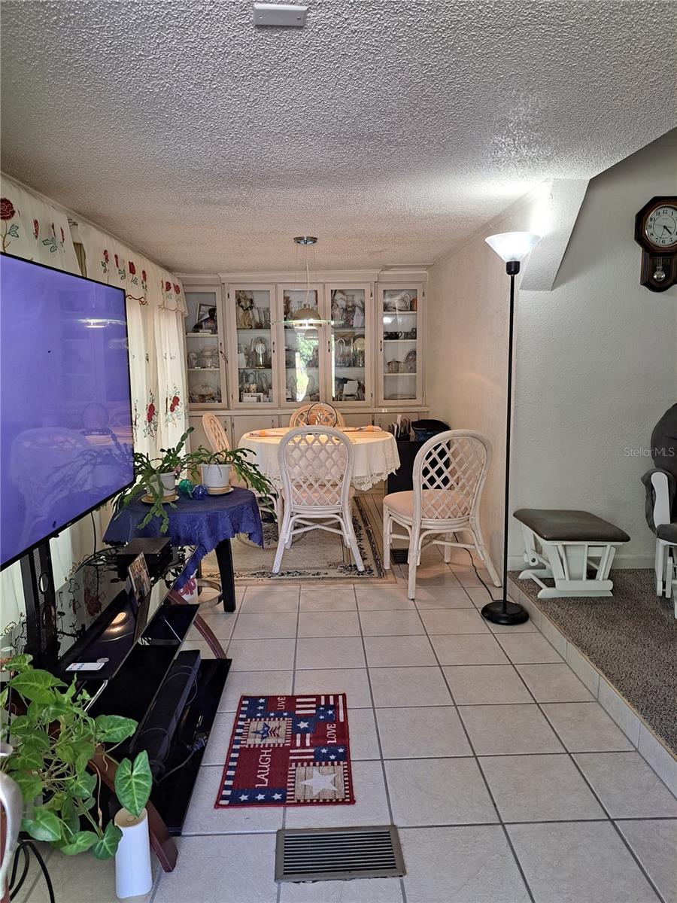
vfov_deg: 71.6
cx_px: 338
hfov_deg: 56.8
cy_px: 452
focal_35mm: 24
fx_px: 626
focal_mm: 5.23
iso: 200
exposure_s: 1/60
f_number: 1.8
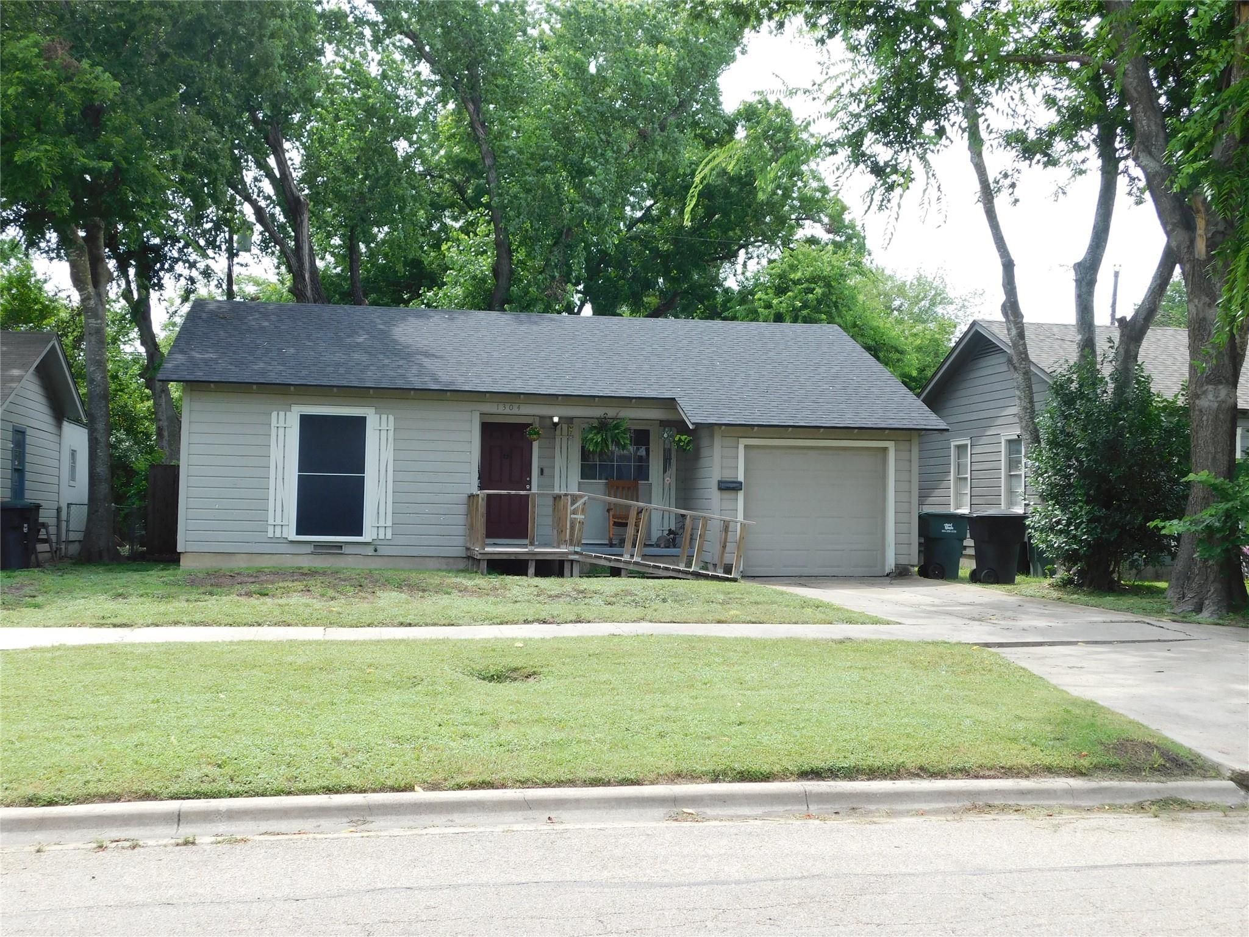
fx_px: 1443
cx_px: 624
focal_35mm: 40
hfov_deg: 46.8
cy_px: 468
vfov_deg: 36.0
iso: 125
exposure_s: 1/400
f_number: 3.6
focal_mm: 7.1
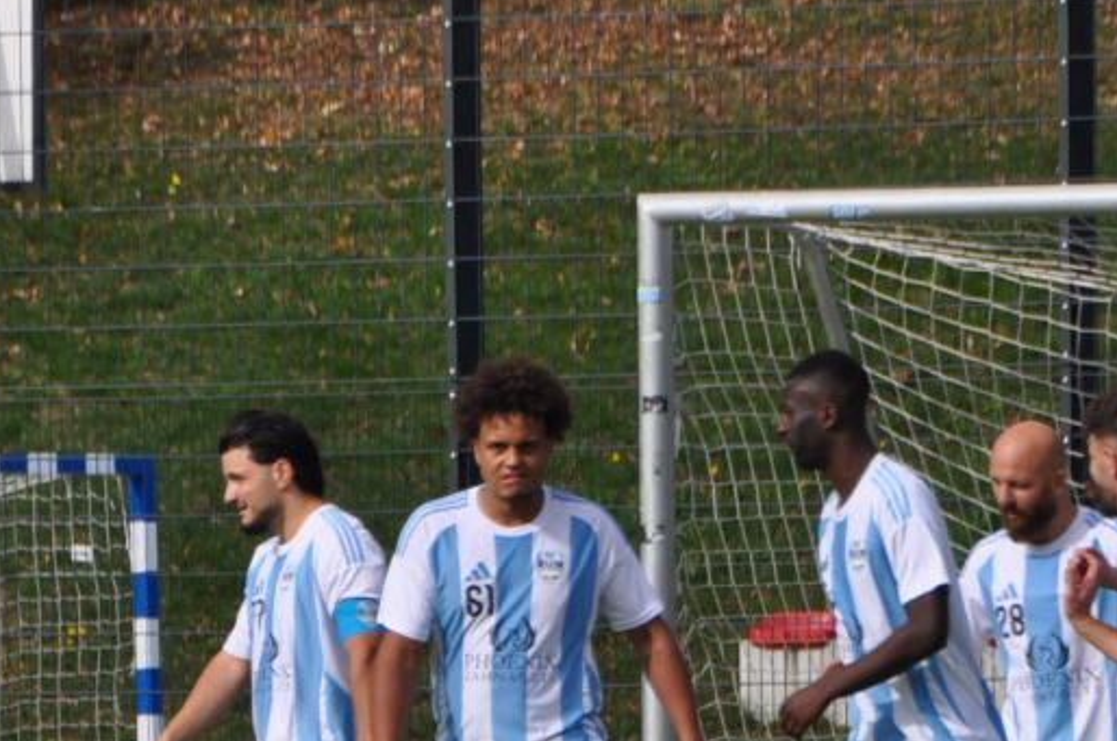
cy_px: 902
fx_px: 27107
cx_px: 491
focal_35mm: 875
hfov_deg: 2.4
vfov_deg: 1.6
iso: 200
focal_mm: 200
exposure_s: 1/800
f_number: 7.1
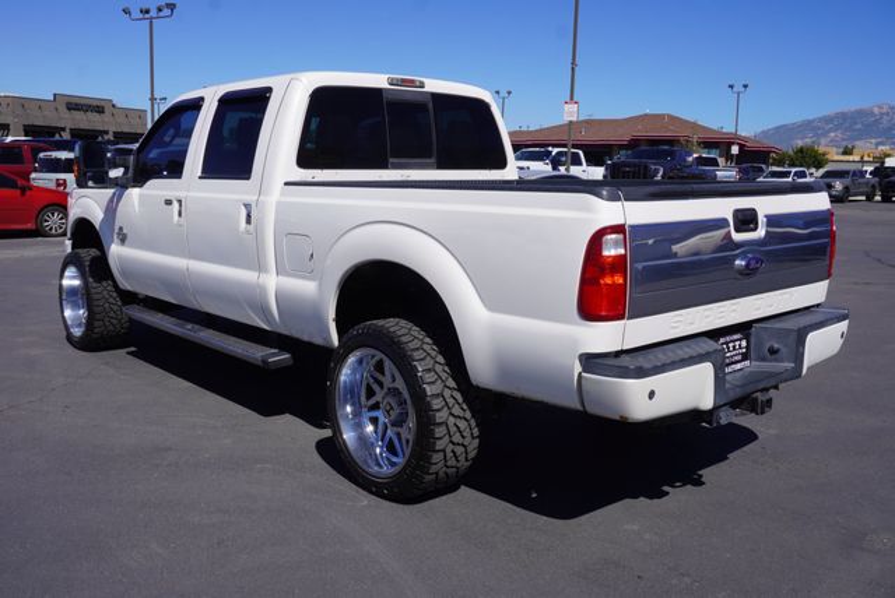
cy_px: 299
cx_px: 448
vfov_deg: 40.0
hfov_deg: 57.2
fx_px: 821
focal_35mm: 33
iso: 100
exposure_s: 1/250
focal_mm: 22
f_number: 10
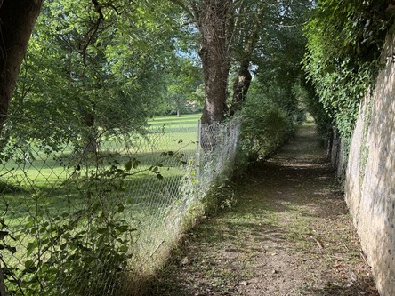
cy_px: 160
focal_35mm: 27
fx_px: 308
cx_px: 197
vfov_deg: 51.3
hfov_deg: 65.3
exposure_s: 1/632
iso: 80
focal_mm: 6.76
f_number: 1.78
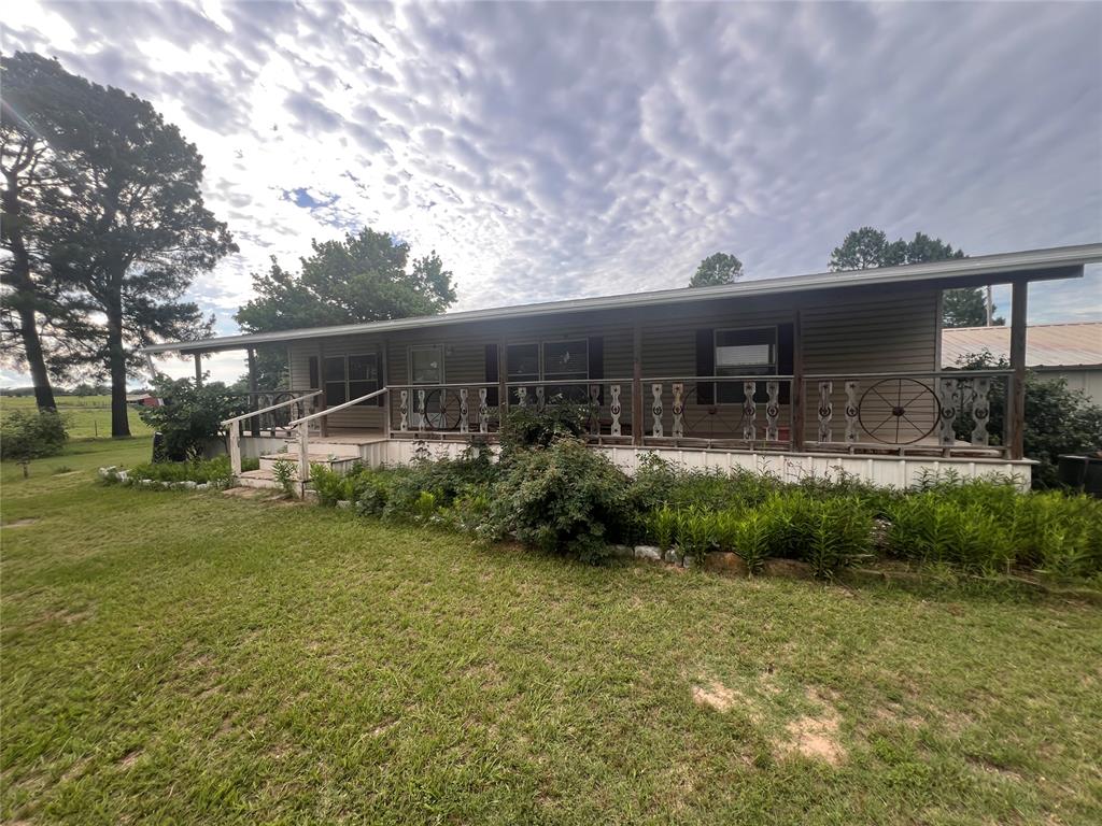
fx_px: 414
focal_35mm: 13
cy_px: 413
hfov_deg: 106.2
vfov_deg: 89.9
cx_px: 551
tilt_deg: -4.5
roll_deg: +0.8
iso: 32
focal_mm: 1.57
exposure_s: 1/342
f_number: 1.8
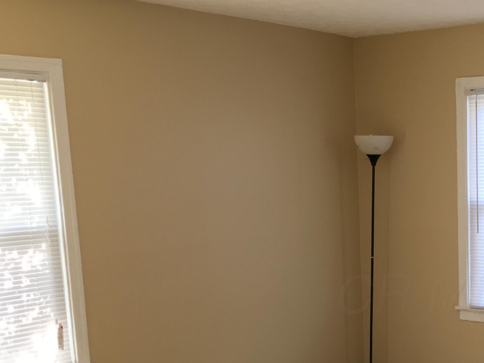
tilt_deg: -9.9
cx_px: 437
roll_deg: +1.4
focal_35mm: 59
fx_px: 825
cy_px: 294
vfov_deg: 24.4
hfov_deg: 31.2
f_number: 2.2
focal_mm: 4.15
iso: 50
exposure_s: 1/30
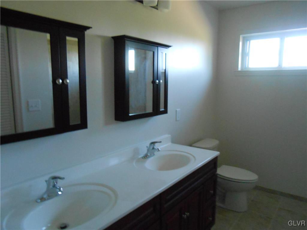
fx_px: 231
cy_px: 115
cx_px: 154
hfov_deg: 67.3
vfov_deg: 53.1
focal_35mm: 26
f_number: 3.5
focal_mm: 4.6
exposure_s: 1/60
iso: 800
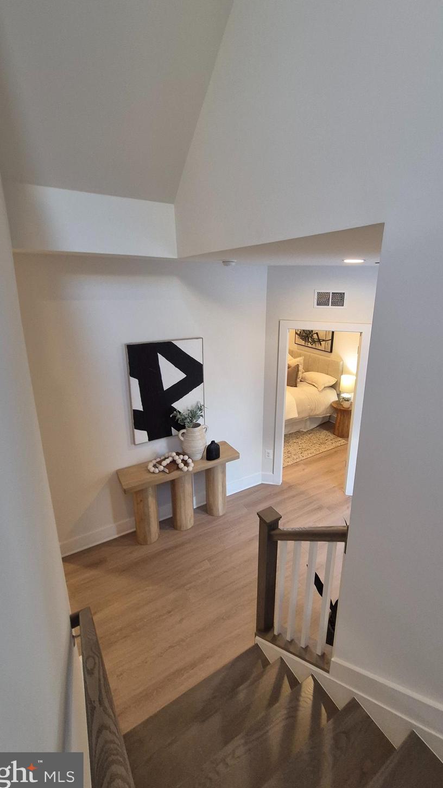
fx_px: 313
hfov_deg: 70.0
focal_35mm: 15
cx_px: 261
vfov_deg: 102.9
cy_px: 379
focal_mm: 1.74
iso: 250
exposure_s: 1/60
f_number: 2.2
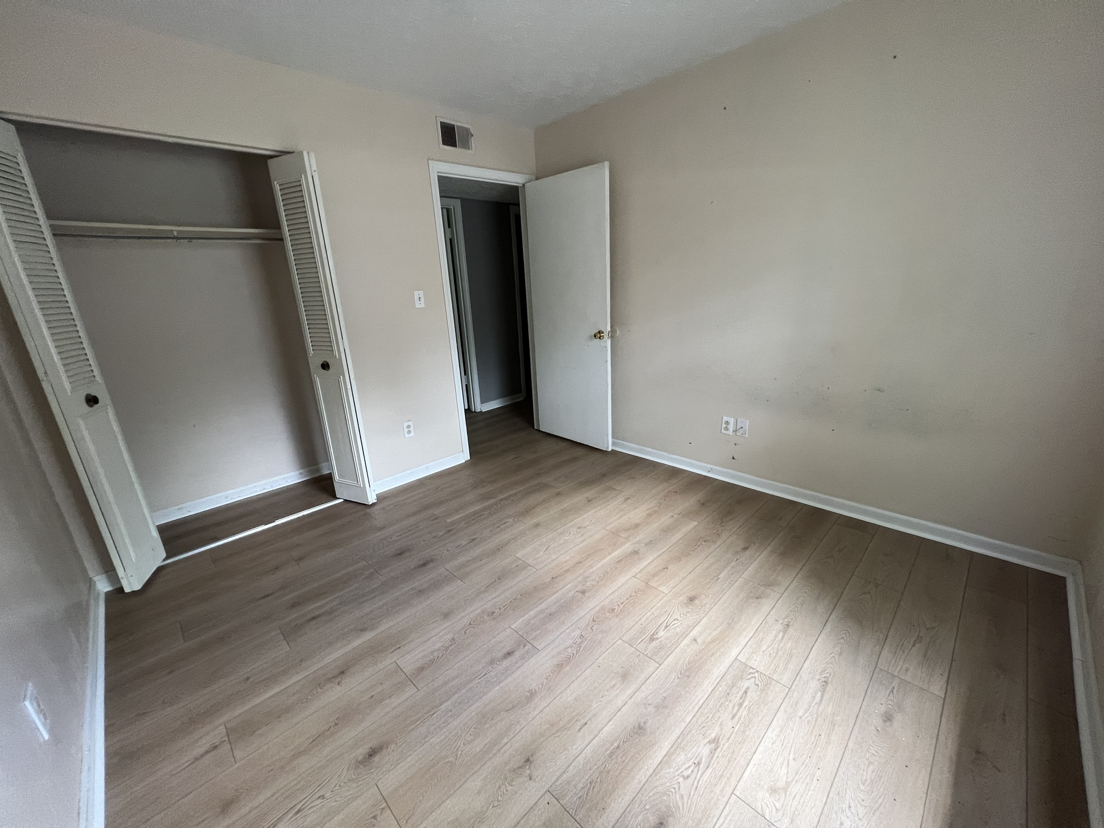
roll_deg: +2.9
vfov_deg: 89.9
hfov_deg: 106.2
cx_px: 552
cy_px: 414
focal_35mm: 13
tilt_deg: -17.4
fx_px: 415
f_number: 1.8
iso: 250
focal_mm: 1.57
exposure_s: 1/70
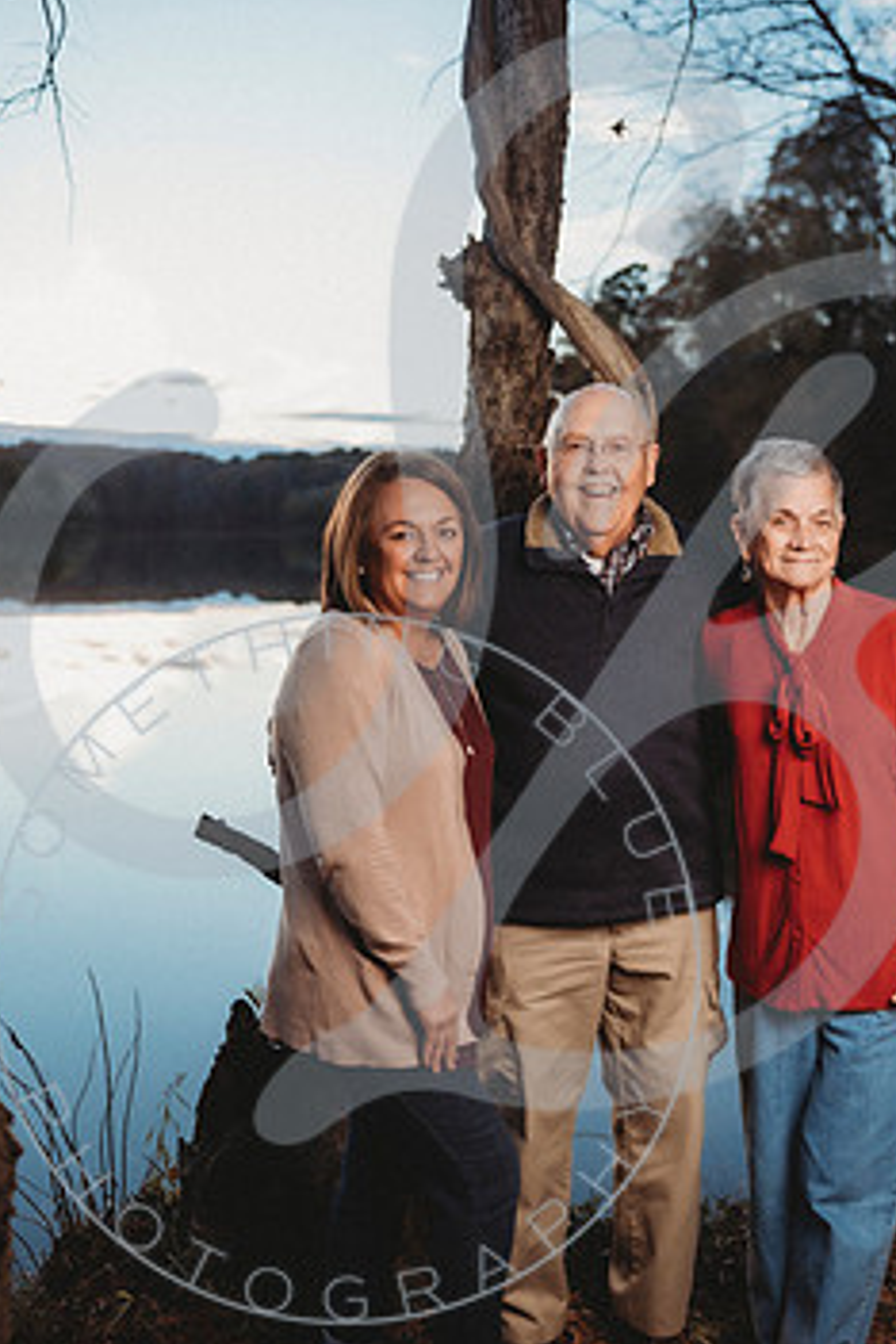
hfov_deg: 32.6
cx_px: 517
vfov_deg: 47.4
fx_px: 1531
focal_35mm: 41
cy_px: 678
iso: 200
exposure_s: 1/400
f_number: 2.8
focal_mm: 32
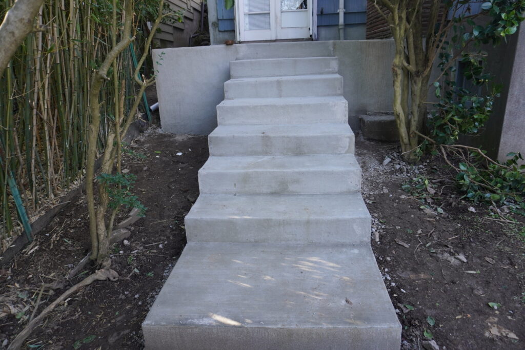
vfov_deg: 53.1
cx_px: 262
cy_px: 175
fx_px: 350
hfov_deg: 73.7
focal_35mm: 24
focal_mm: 16
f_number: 4
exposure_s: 1/160
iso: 250
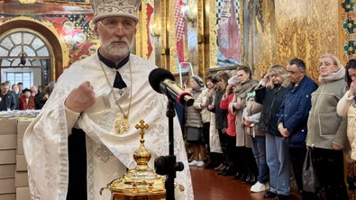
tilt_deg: +1.7
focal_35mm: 53
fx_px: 500
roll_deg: -1.0
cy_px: 76
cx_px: 177
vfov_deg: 22.6
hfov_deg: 39.2
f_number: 1.78
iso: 250
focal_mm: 6.76
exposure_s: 1/50
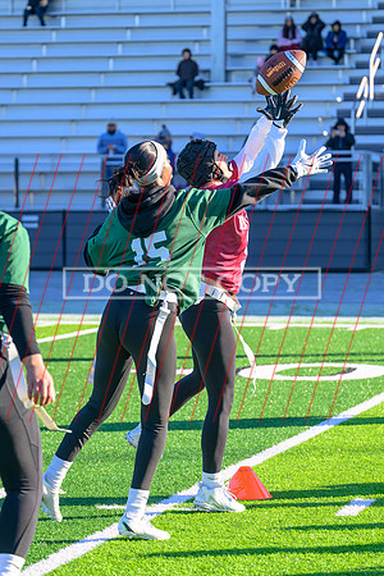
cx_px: 164
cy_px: 343
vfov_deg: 14.0
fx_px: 2347
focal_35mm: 147
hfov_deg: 9.4
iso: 220
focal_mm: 70
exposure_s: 1/1250
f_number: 2.8
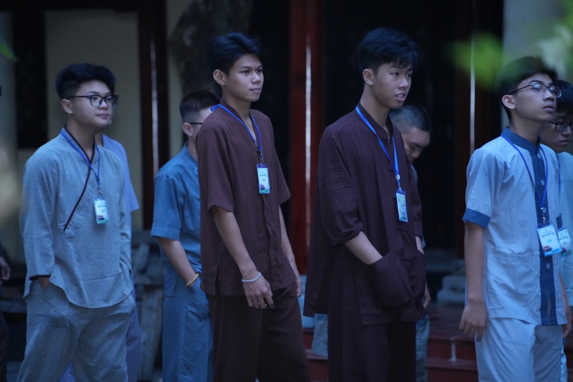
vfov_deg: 9.1
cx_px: 286
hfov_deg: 13.7
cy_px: 191
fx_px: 2387
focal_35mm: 150
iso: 6400
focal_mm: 150
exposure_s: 1/100
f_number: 2.8
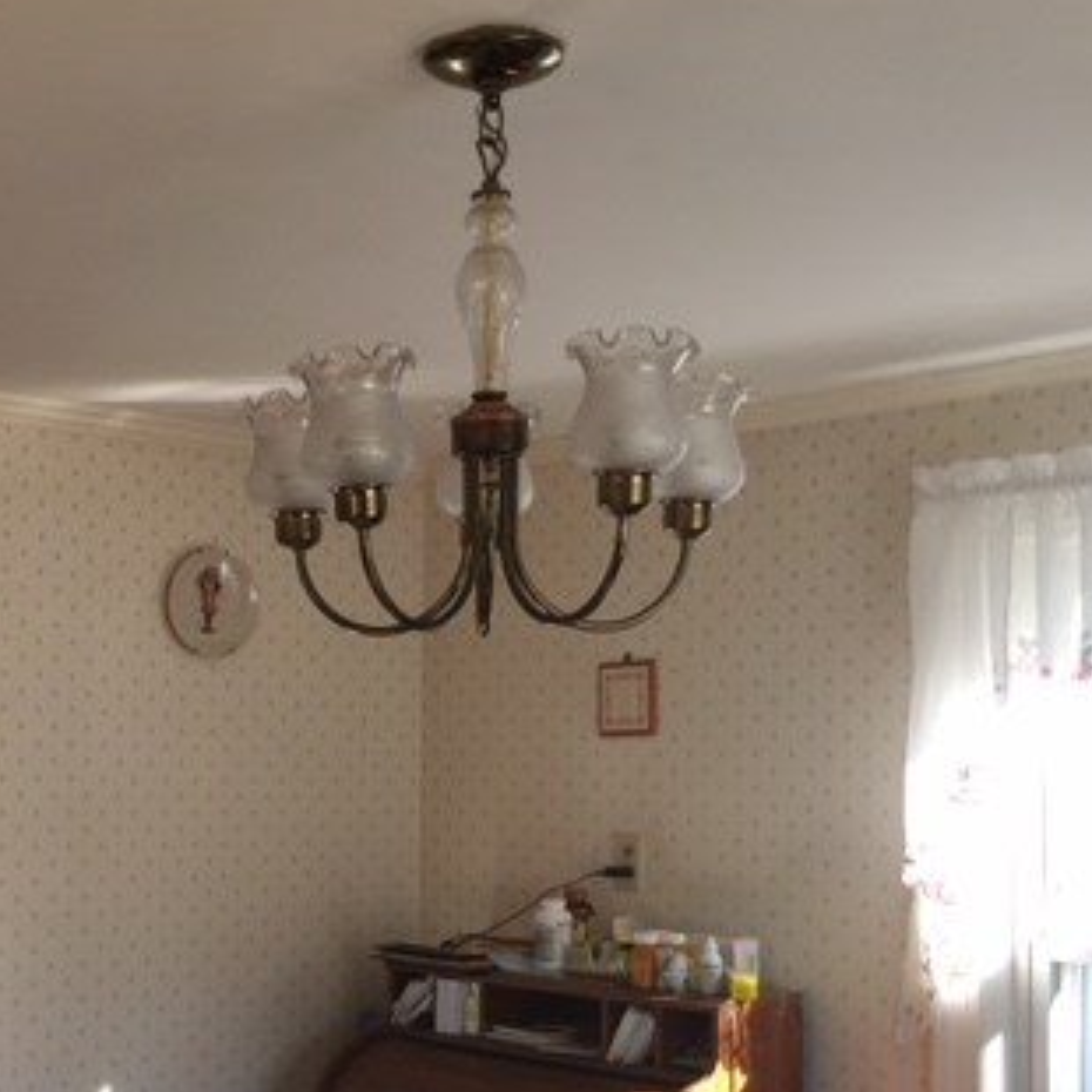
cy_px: 757
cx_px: 211
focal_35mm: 53
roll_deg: -0.8
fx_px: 1892
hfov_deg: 31.3
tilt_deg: -0.2
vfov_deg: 31.9
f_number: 2.2
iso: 40
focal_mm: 4.15
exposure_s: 1/120
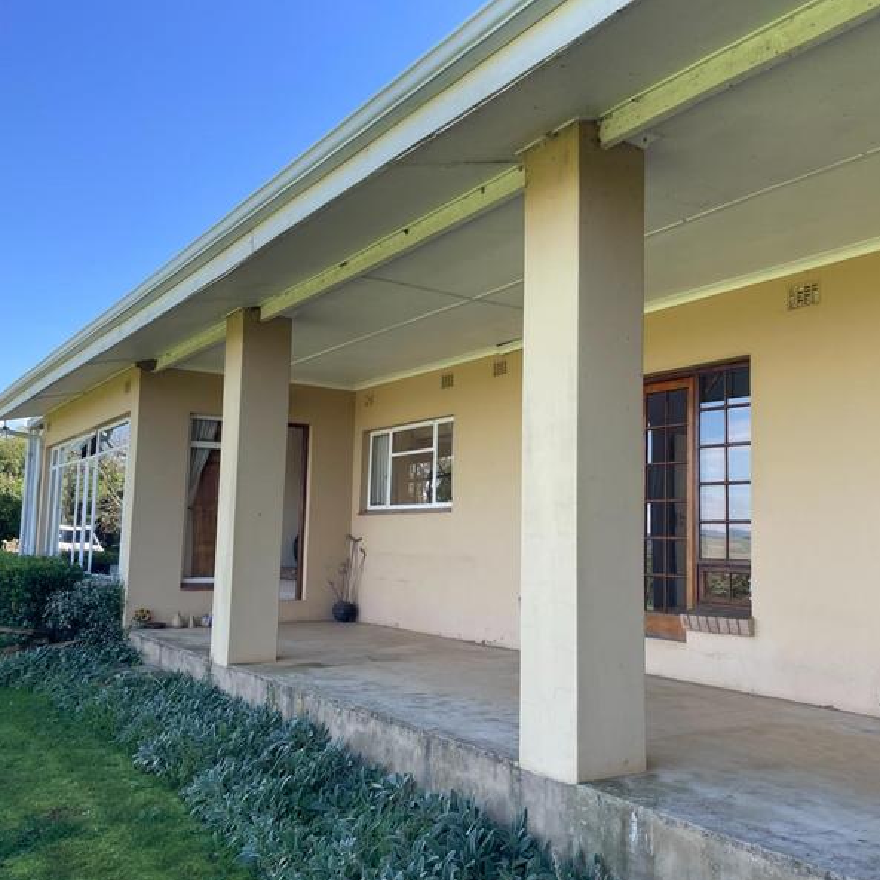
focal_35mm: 31
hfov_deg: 52.4
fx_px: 892
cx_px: 487
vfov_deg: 52.5
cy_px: 444
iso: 32
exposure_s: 1/550
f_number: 1.6
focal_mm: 4.2
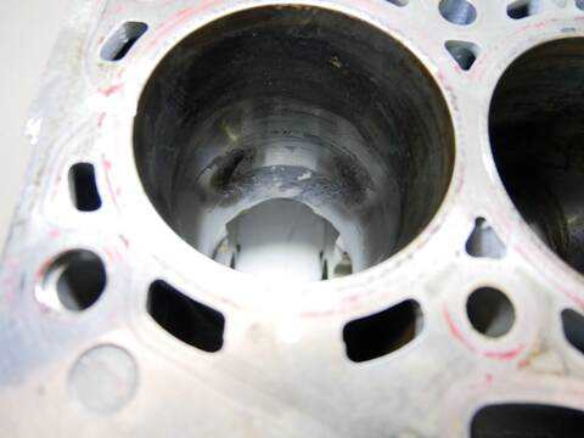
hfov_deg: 71.6
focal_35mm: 24
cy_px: 219
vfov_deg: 56.8
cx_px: 292
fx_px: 405
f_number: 3.5
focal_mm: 12
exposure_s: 1/60
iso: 400
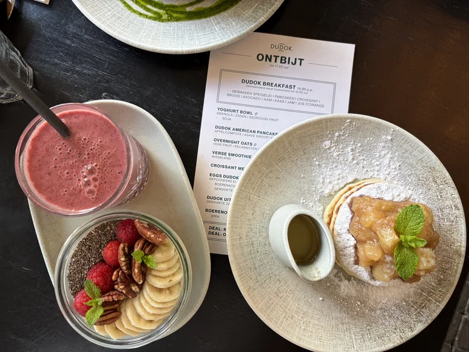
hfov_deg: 67.3
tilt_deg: -87.7
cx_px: 234
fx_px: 352
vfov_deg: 53.1
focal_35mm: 26
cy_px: 176
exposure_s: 1/121
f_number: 1.6
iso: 80
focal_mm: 5.96
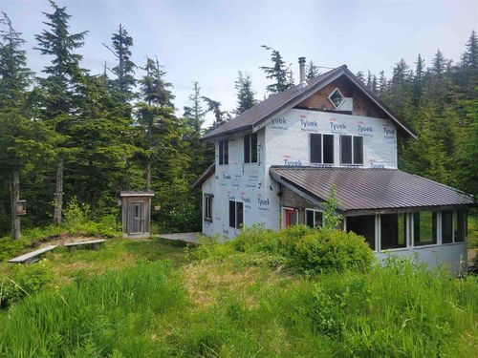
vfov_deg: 53.1
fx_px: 359
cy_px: 179
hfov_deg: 67.3
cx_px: 239
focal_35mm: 26
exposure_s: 1/2558
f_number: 1.8
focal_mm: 5.4
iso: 40
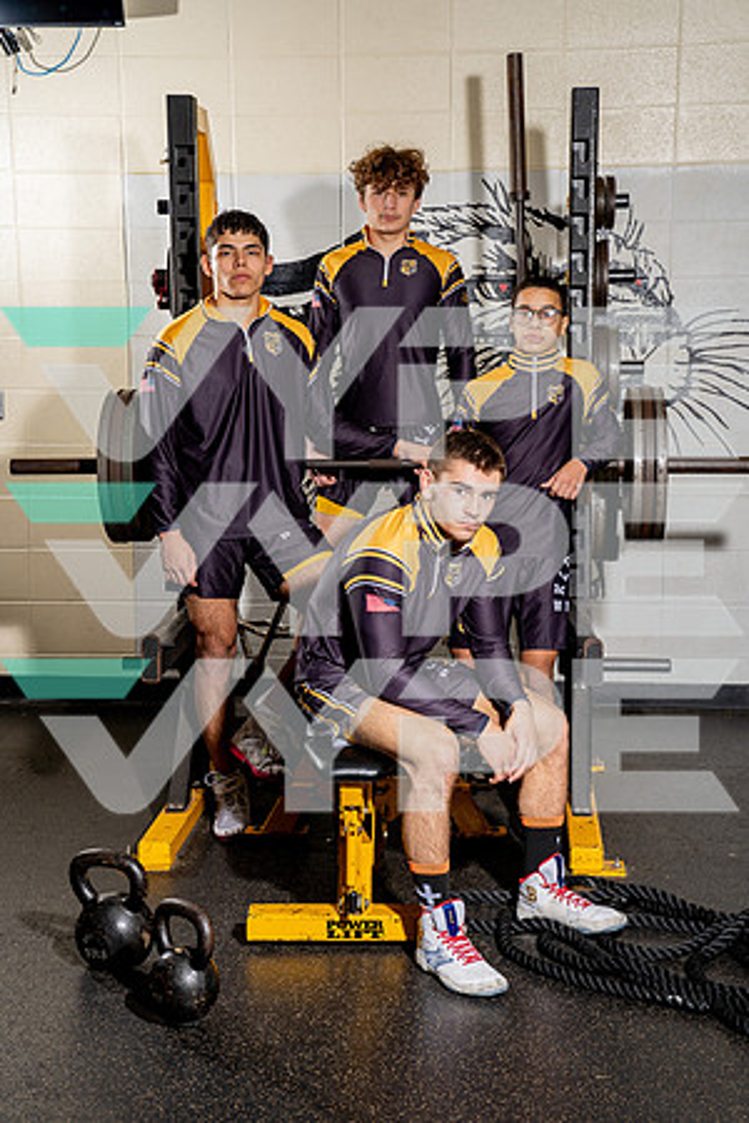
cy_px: 562
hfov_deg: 21.6
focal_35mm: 63
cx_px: 374
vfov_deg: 31.9
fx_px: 1966
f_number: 8
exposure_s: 1/200
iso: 100
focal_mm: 63
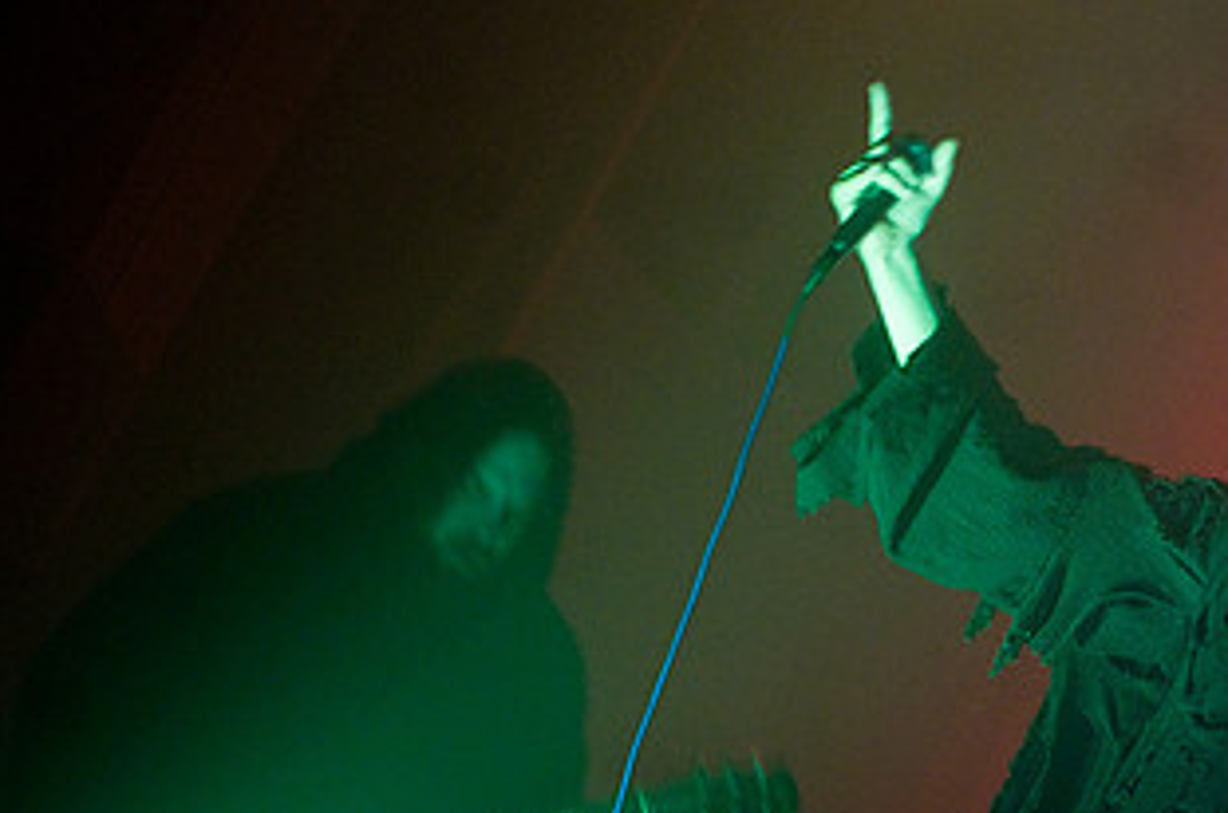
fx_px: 2859
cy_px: 653
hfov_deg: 23.5
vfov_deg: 16.1
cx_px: 1121
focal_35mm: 84
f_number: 4.5
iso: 1000
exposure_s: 1/20
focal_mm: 30
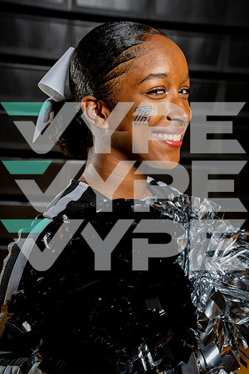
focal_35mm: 49
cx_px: 124
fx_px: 508
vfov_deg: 40.3
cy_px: 187
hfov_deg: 27.5
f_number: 5.6
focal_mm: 49
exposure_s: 1/250
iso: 200
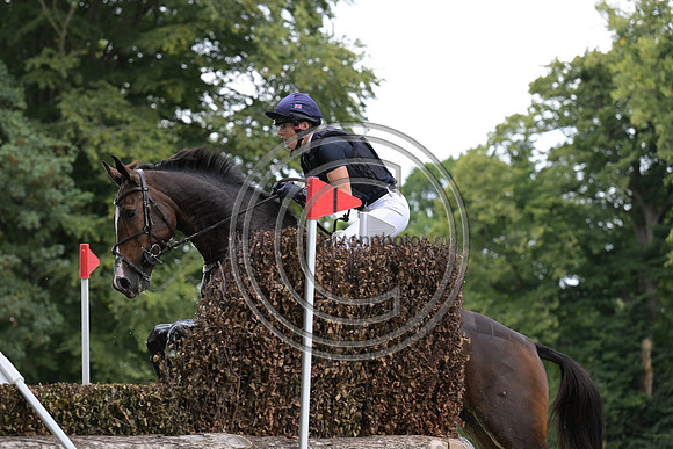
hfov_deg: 13.2
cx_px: 336
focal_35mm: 155
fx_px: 2898
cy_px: 224
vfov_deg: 8.9
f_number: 5.6
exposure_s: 1/1250
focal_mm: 155
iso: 2200
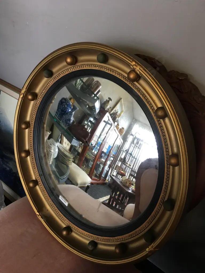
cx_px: 102
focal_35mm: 29
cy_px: 136
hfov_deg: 48.2
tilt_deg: -42.2
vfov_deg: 61.7
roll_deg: -3.3
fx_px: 229
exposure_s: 1/33
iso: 32
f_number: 2.2
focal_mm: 4.15
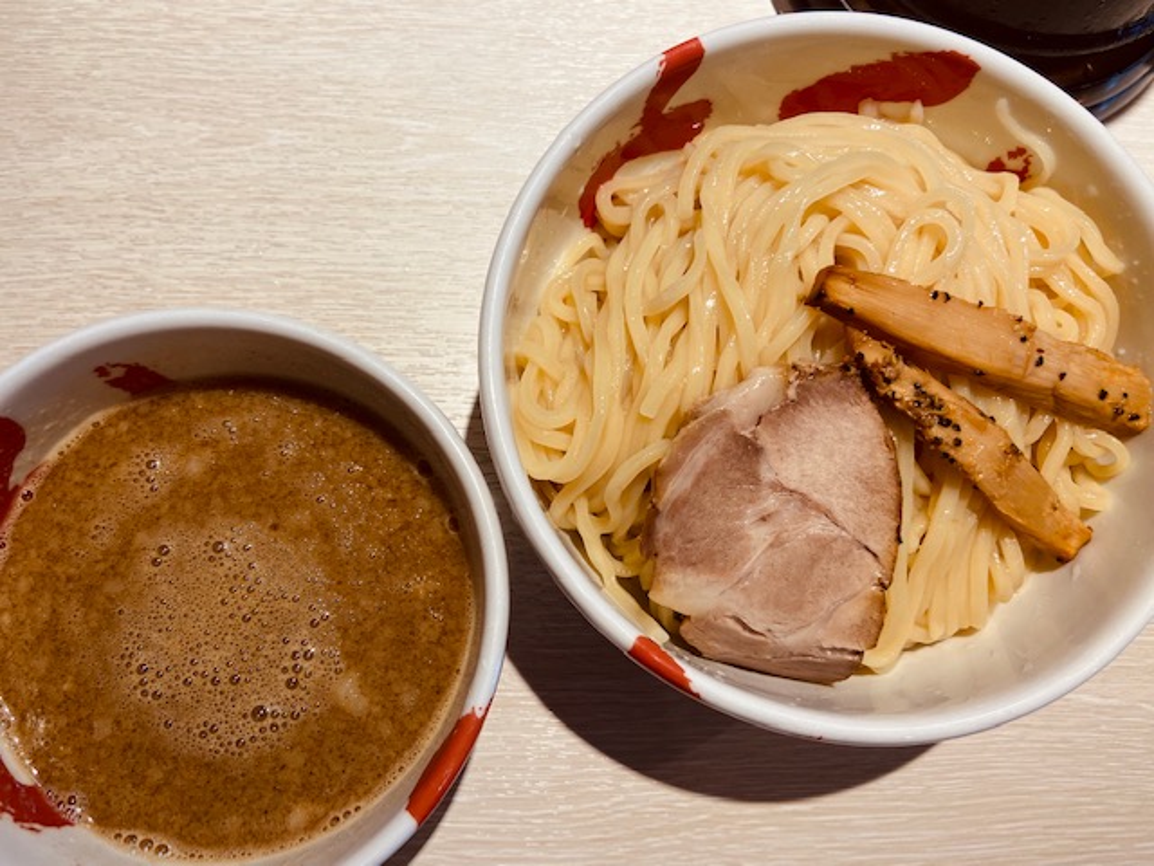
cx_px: 577
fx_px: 867
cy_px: 433
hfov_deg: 67.3
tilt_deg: -79.1
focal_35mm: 26
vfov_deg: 53.1
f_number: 1.8
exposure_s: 1/100
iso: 80
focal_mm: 4.25
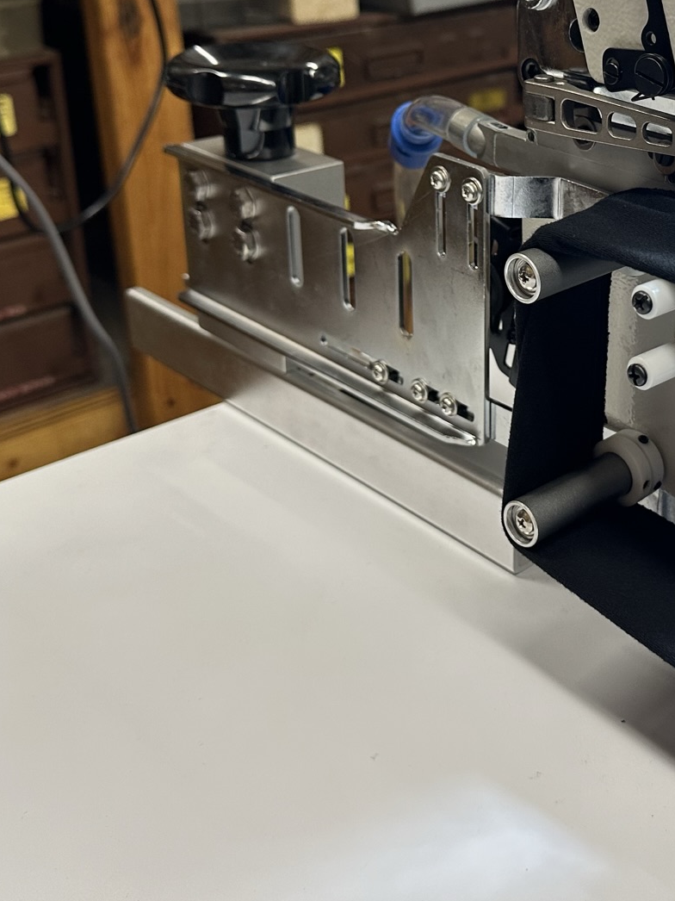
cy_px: 245
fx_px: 1222
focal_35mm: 47
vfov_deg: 39.5
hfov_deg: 30.0
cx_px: 553
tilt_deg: -21.0
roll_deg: -0.6
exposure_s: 1/120
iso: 160
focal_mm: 6.86
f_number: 1.78
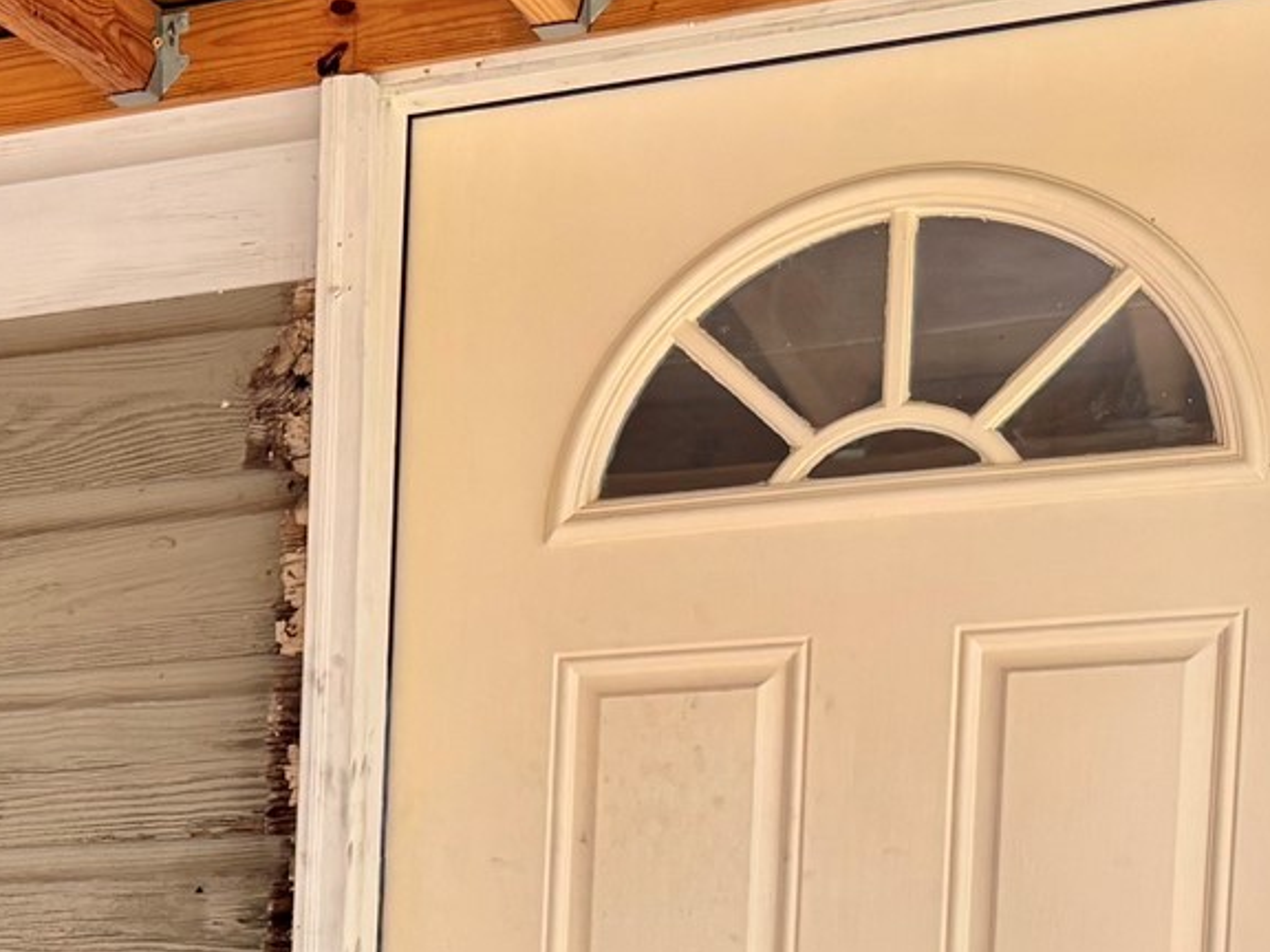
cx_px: -415
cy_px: 1351
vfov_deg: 17.0
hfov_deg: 21.8
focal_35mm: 80
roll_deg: -1.5
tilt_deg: -6.6
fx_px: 2935
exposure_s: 1/121
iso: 160
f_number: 1.78
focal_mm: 6.76
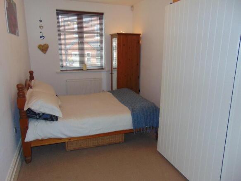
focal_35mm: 25
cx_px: 120
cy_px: 90
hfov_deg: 69.4
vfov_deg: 54.9
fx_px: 174
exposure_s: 1/30
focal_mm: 4.5
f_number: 3
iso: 200
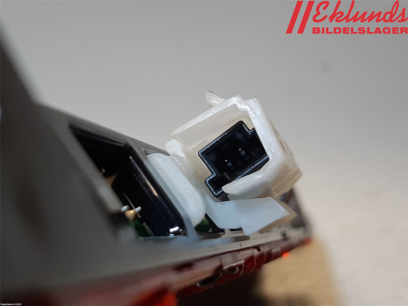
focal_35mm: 26
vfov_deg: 53.1
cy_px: 153
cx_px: 204
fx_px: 306
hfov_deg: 67.3
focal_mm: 3.93
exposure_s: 1/50
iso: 50
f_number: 1.7
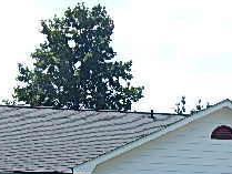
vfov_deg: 13.1
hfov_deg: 18.1
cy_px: 265
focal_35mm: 107
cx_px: 203
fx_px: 718
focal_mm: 6.1
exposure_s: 1/1000
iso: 125
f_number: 3.3
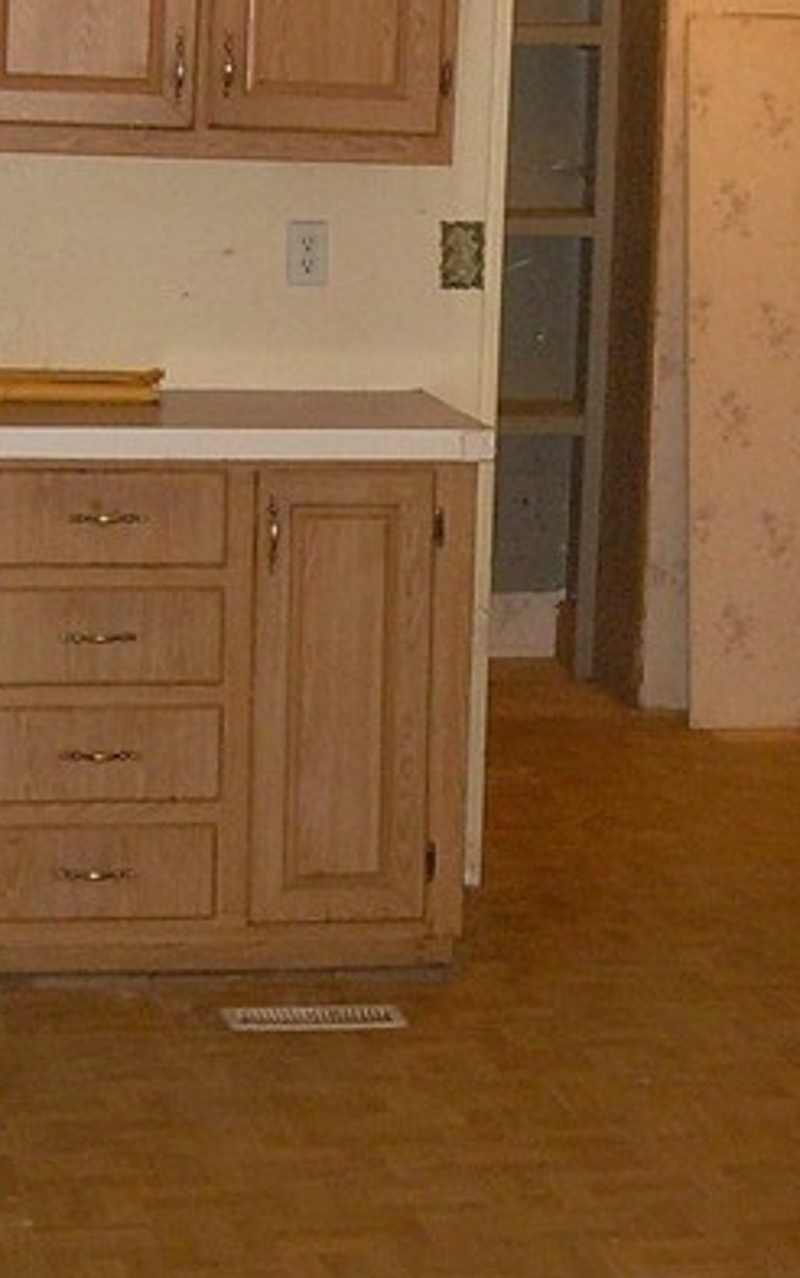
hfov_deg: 12.4
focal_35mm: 105
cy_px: 358
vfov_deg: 19.7
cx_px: 579
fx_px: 3659
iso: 200
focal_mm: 6.3
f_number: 2.8
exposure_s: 1/60
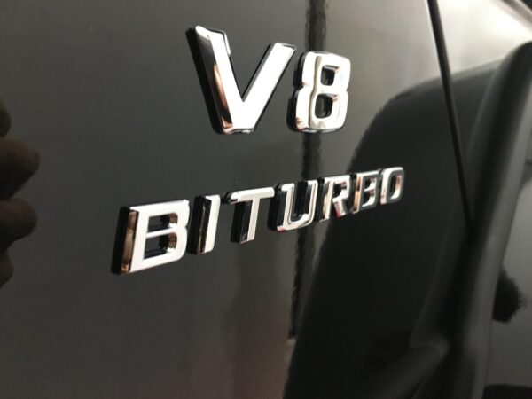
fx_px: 446
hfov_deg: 61.7
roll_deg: -1.8
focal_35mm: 29
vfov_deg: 48.2
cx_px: 266
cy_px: 200
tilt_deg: -5.4
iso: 200
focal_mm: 4.15
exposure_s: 1/20
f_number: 2.2
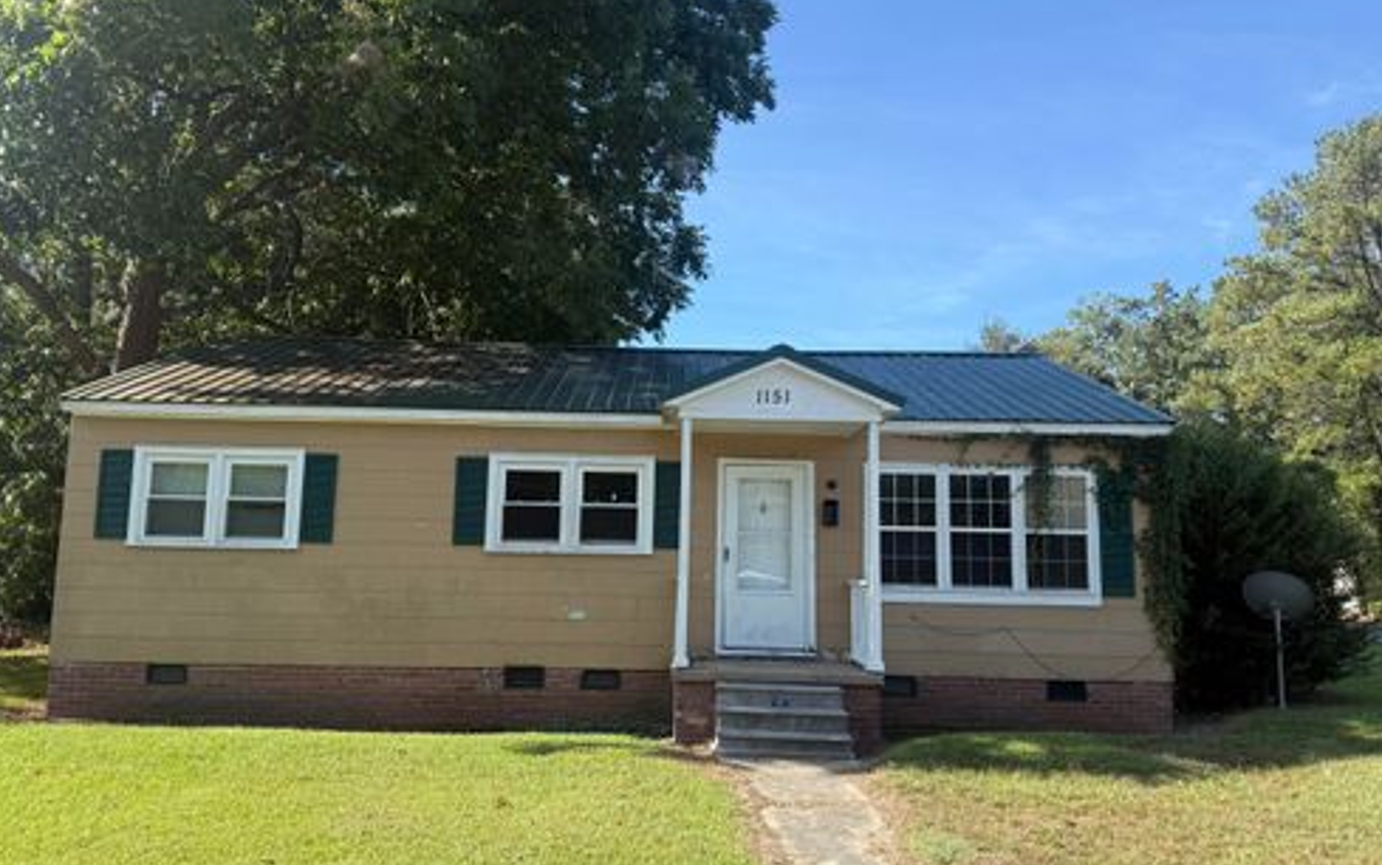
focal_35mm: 26
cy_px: 451
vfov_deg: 47.6
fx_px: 980
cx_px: 687
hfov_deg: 70.4
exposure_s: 1/1949
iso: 80
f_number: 1.78
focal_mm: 6.76
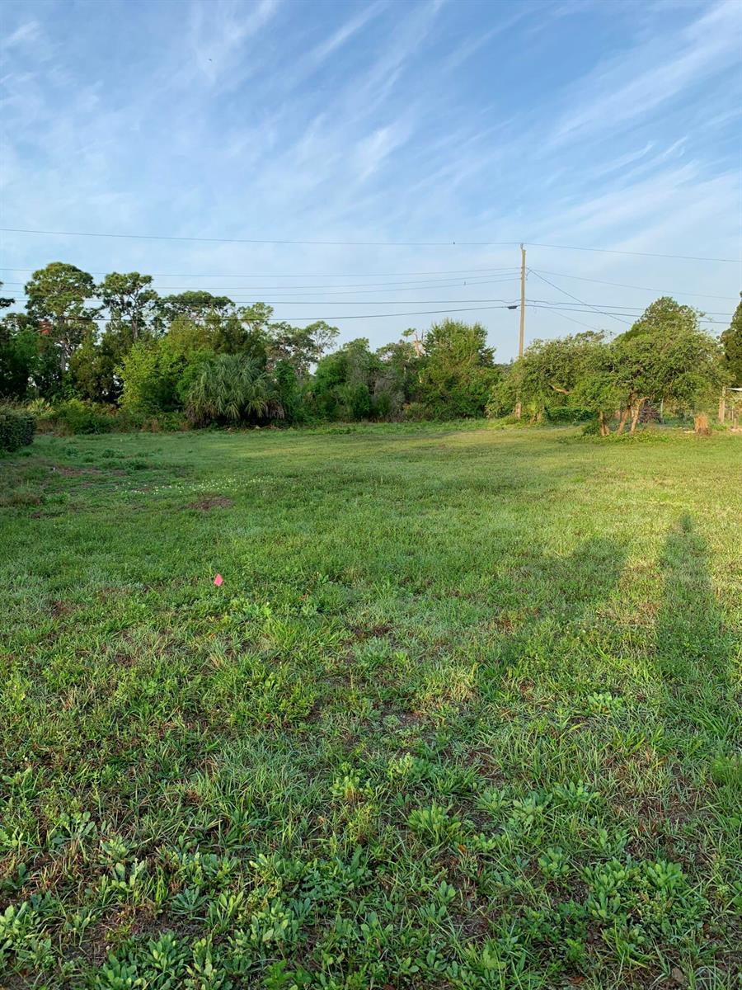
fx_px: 743
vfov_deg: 67.3
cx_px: 371
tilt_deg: -4.4
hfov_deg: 53.1
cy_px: 495
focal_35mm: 26
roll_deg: +1.7
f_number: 1.8
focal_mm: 4.25
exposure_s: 1/706
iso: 25
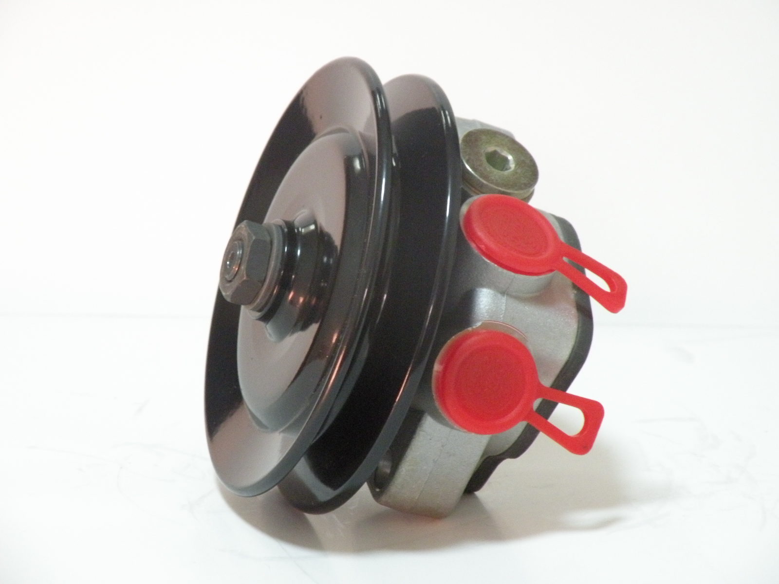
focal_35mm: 170
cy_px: 292
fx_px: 3826
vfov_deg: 8.7
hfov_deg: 11.6
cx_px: 390
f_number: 4.5
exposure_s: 1/8.3
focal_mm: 30.1
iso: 400
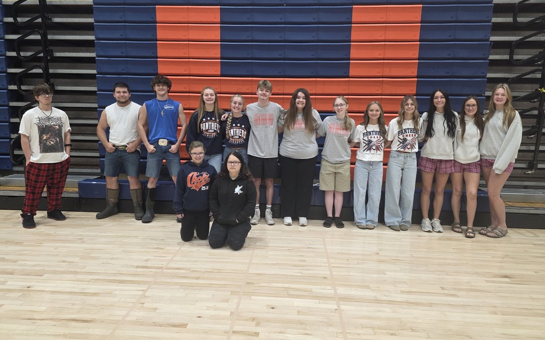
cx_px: 267
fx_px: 371
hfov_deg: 72.5
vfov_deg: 49.2
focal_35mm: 25
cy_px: 163
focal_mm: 6.3
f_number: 1.7
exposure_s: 1/180
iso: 250
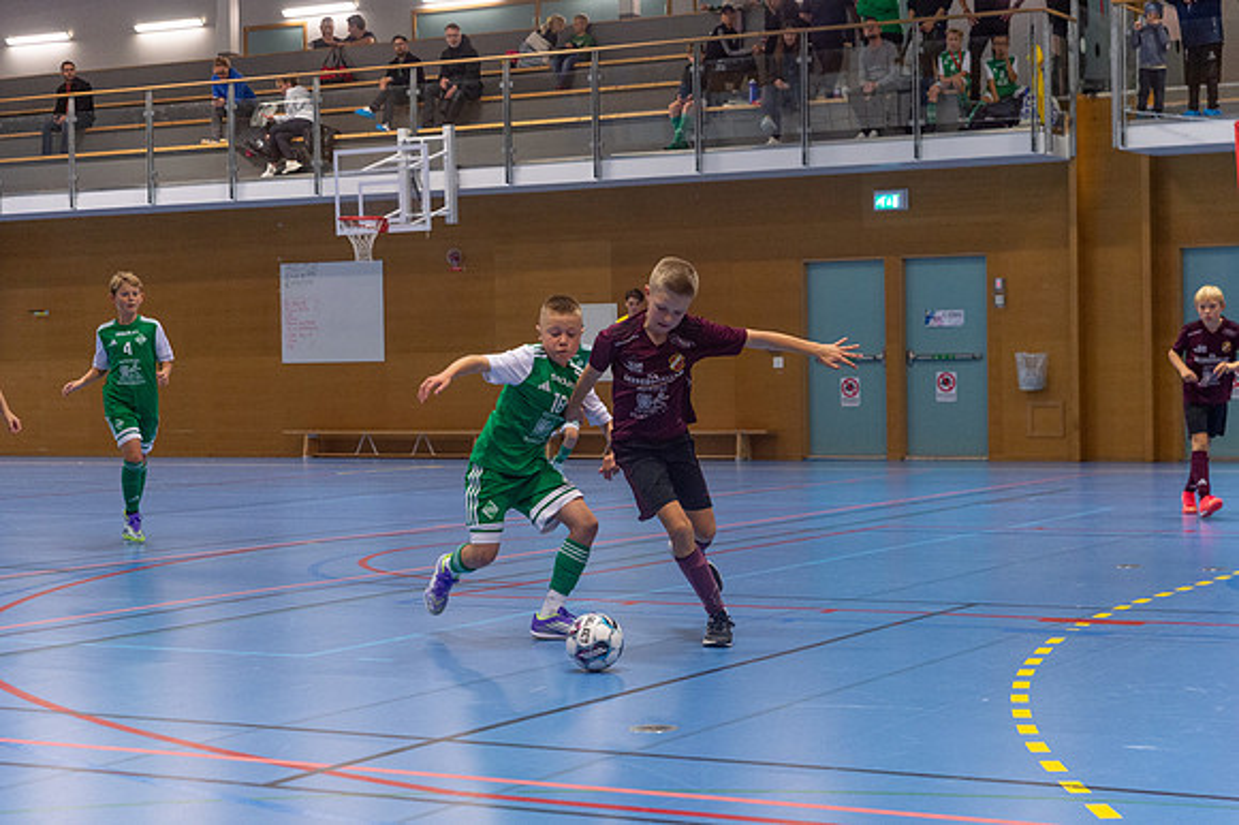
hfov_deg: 28.3
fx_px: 2461
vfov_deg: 19.0
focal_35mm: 72
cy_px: 412
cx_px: 620
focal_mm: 70
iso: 2800
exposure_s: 1/400
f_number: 3.5
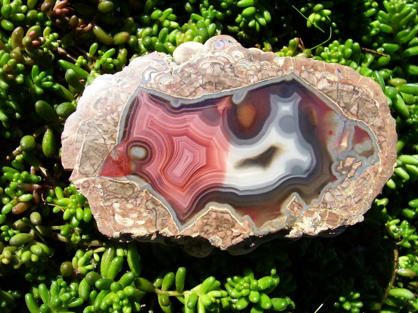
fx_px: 411
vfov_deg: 41.8
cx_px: 209
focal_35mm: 34
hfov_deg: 54.0
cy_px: 156
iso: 80
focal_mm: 5.6
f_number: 4.8
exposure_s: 1/250
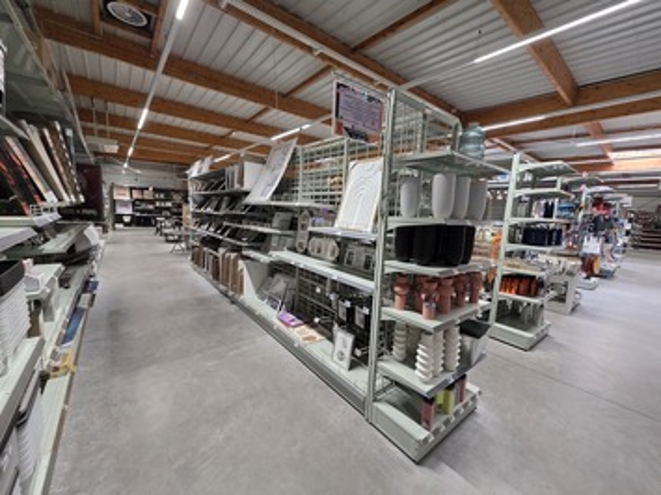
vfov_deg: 89.9
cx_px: 330
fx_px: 248
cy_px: 248
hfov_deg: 106.2
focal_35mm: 13
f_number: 1.9
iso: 250
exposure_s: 1/100
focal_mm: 2.2
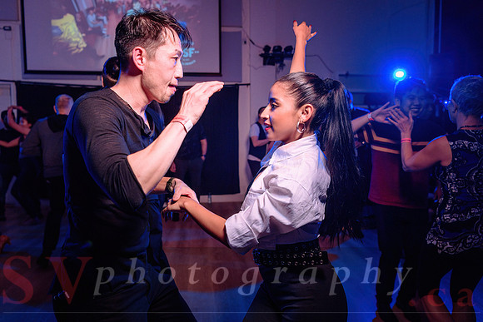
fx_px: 372
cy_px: 161
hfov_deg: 65.9
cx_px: 242
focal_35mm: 28
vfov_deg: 46.8
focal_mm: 26
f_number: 3.2
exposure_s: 1/60
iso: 800
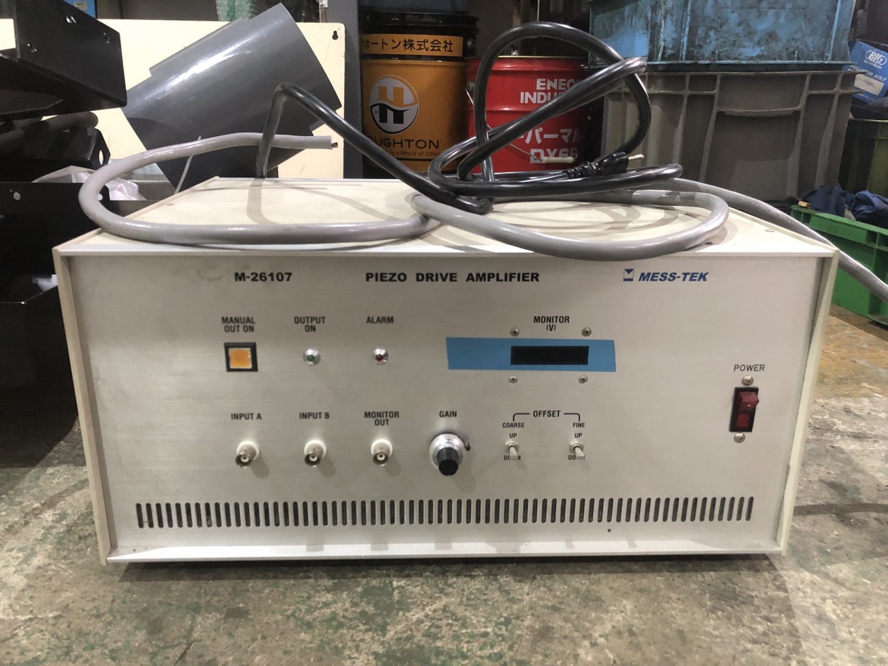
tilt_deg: -18.4
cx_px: 444
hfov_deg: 63.4
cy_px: 333
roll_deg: +0.3
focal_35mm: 28
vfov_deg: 49.7
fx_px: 718
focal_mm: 3.99
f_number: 1.8
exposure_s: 1/15
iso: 100
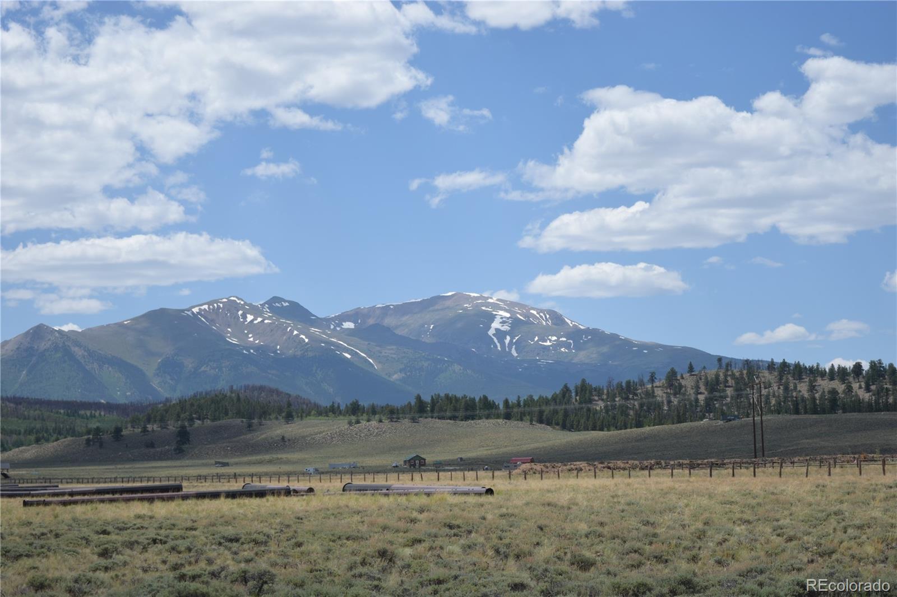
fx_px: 2055
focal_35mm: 82
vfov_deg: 16.5
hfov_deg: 24.6
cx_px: 448
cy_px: 298
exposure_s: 1/1250
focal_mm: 55
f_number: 5.6
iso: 200
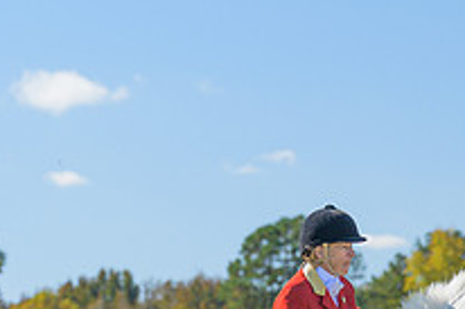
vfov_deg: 4.2
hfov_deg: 6.4
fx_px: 4182
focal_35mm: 324
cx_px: 366
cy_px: 419
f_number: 4
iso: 200
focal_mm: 93
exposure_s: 1/800
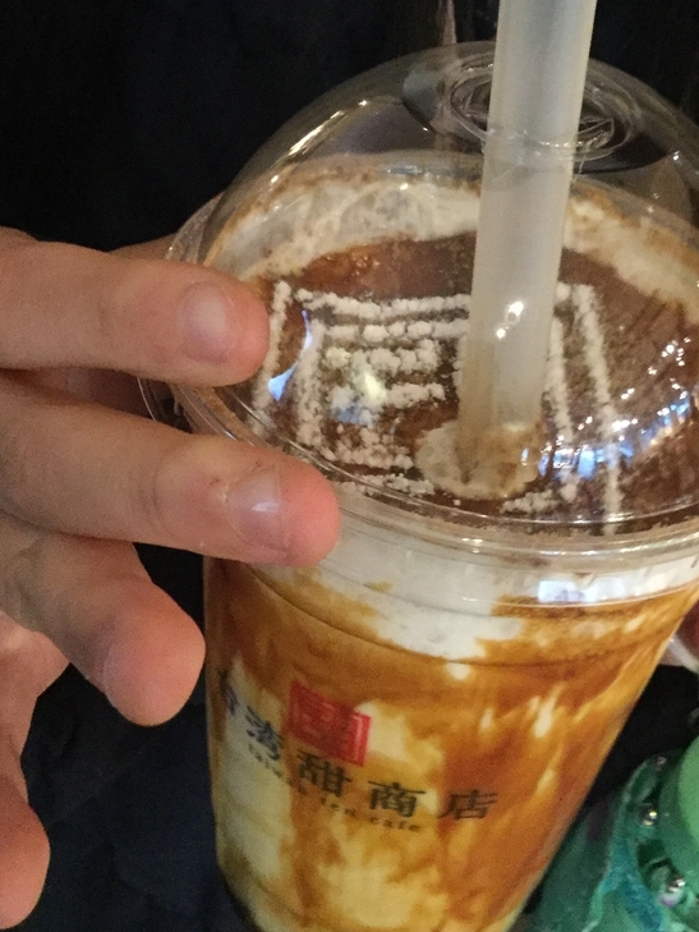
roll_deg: -1.8
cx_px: 428
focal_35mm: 51
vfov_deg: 37.2
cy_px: 336
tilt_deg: -41.5
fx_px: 1373
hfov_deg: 28.5
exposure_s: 1/15
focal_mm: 3.3
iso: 200
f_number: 2.4
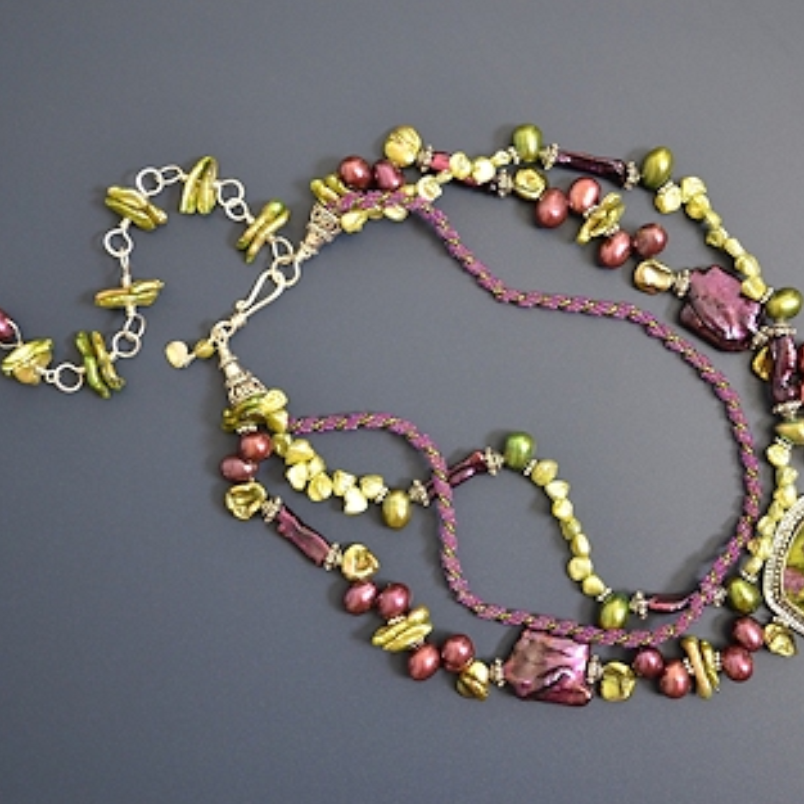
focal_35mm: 62
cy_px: 399
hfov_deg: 27.6
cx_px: 494
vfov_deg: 27.7
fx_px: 1629
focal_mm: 32
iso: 800
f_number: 4.8
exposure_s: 1/2
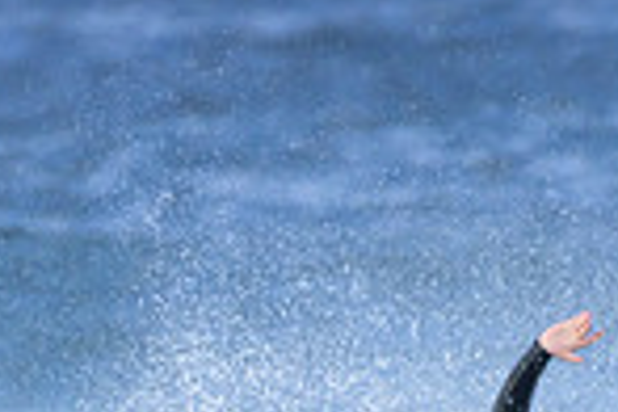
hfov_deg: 0.5
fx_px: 67614
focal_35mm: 3939
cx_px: 454
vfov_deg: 0.3
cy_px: 738
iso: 1250
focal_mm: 1000
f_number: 11
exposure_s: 1/2000
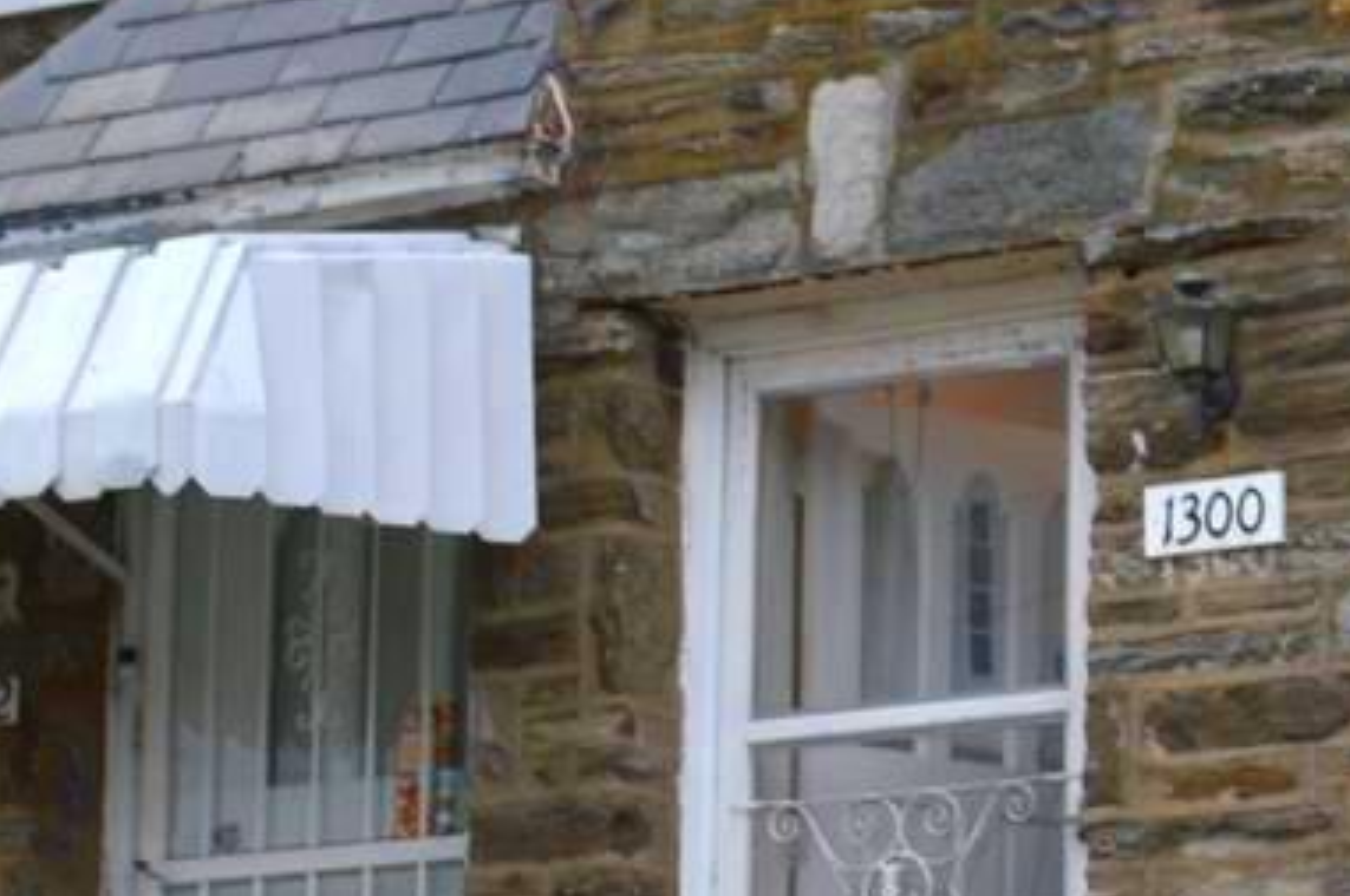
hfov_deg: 13.0
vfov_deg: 9.4
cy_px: 551
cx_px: 2307
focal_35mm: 145
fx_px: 5430
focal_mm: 18
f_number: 5.6
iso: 100
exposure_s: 1/200
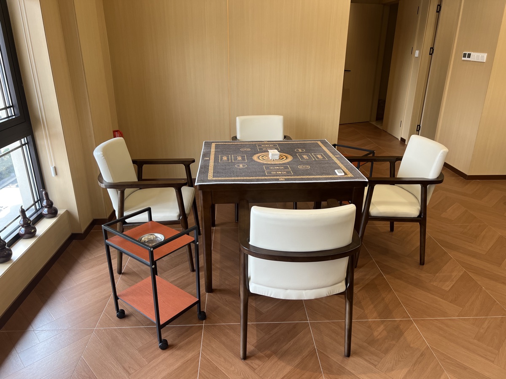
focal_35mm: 26
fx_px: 380
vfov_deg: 53.1
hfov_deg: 67.3
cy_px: 190
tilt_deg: -22.3
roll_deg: -0.1
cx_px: 253
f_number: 1.5
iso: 64
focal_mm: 5.7
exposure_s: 1/121
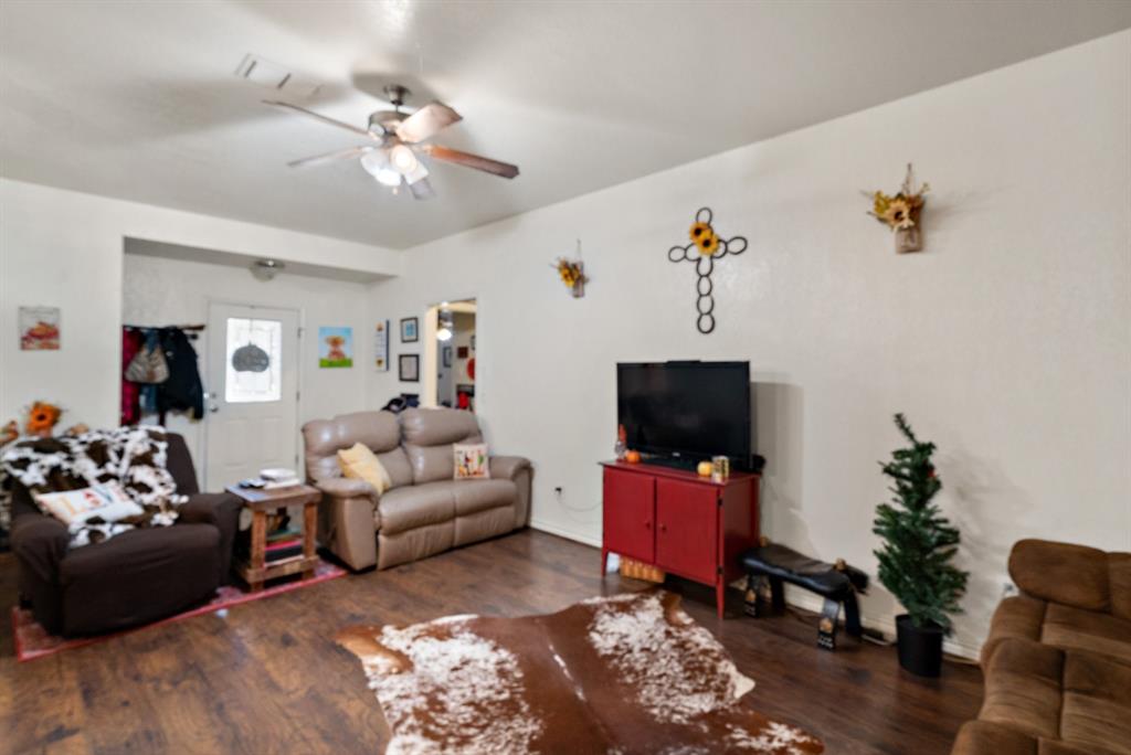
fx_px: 503
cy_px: 378
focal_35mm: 16
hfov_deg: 96.7
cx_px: 566
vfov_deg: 73.8
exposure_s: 1/6
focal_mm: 16
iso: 1600
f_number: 7.1
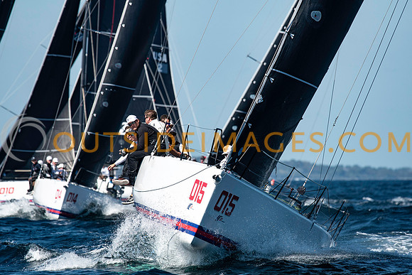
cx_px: 213
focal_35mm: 490
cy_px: 133
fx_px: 5610
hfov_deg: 4.2
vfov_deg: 2.8
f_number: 5
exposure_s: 1/3200
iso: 320
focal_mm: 300
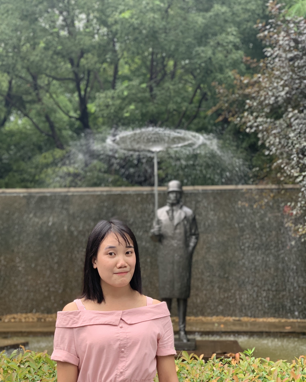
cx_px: 153
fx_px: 623
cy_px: 203
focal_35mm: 55
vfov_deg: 34.1
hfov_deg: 27.6
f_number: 2.4
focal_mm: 6
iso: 64
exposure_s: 1/122
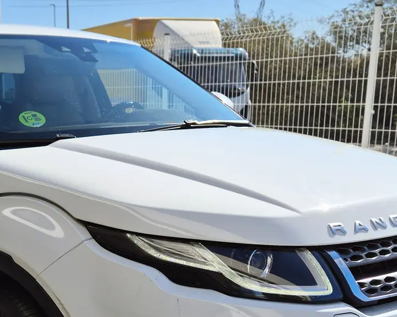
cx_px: 77
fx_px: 646
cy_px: 249
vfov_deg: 27.1
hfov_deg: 33.2
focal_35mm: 55
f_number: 1.8
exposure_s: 1/2128
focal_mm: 5.4
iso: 25
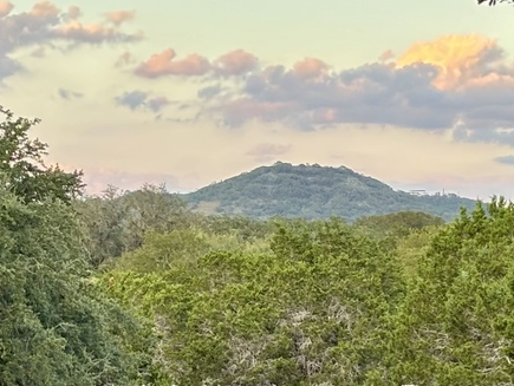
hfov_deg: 11.5
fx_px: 2556
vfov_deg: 8.6
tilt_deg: -3.3
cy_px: 428
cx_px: 347
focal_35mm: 172
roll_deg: -1.7
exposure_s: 1/121
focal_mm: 5.96
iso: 32
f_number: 1.6
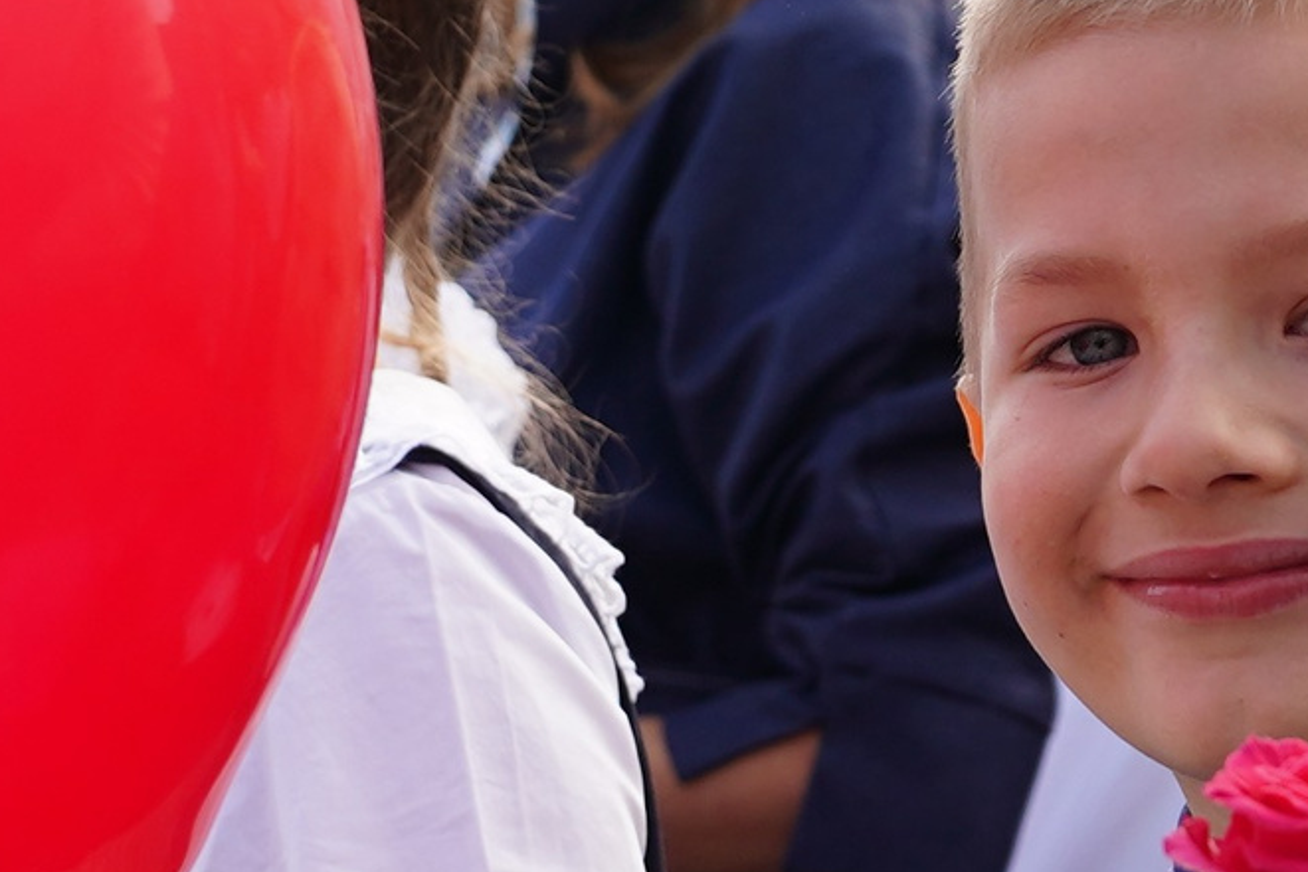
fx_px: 5633
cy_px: 766
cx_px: 499
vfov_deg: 8.8
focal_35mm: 155
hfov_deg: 13.2
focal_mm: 27
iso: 200
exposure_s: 1/1000
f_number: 2.8
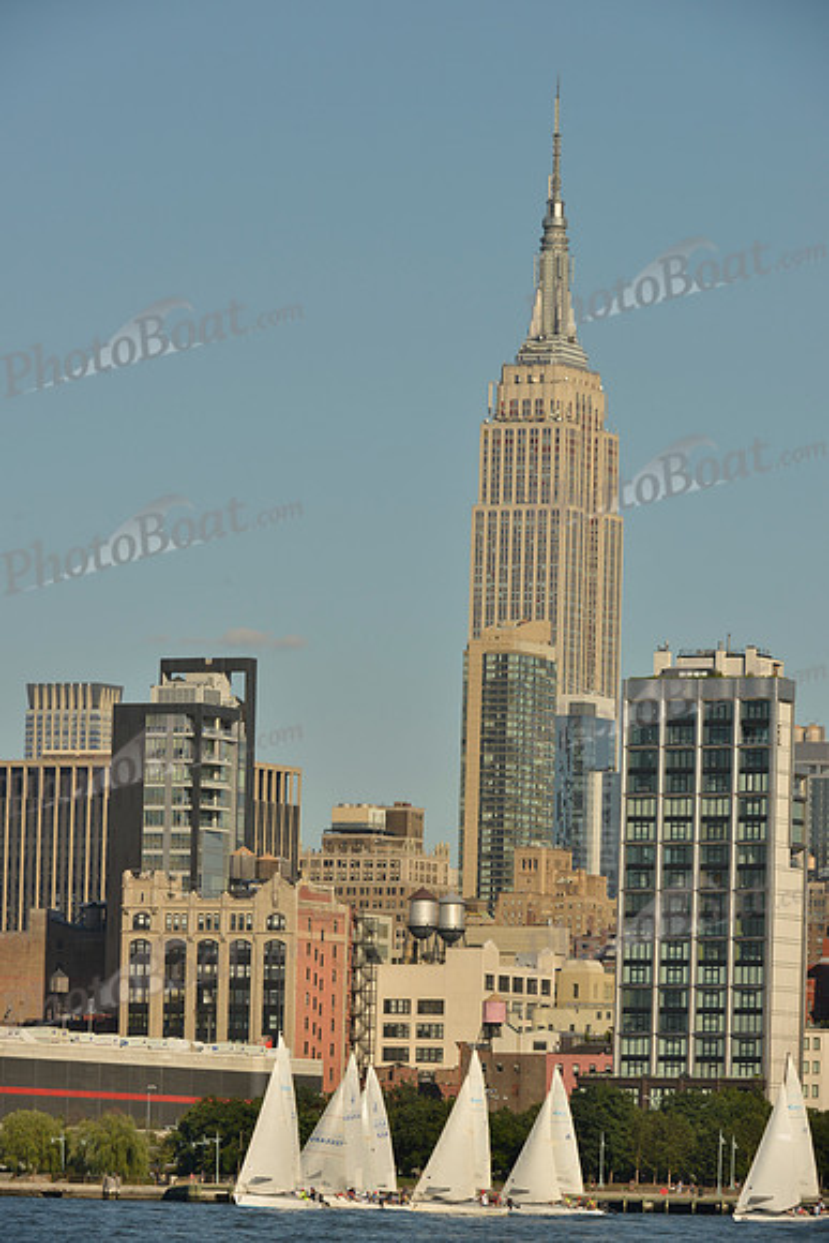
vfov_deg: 10.3
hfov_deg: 6.9
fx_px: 6904
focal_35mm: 200
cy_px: 622
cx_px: 414
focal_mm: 200
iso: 200
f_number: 9
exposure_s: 1/1000
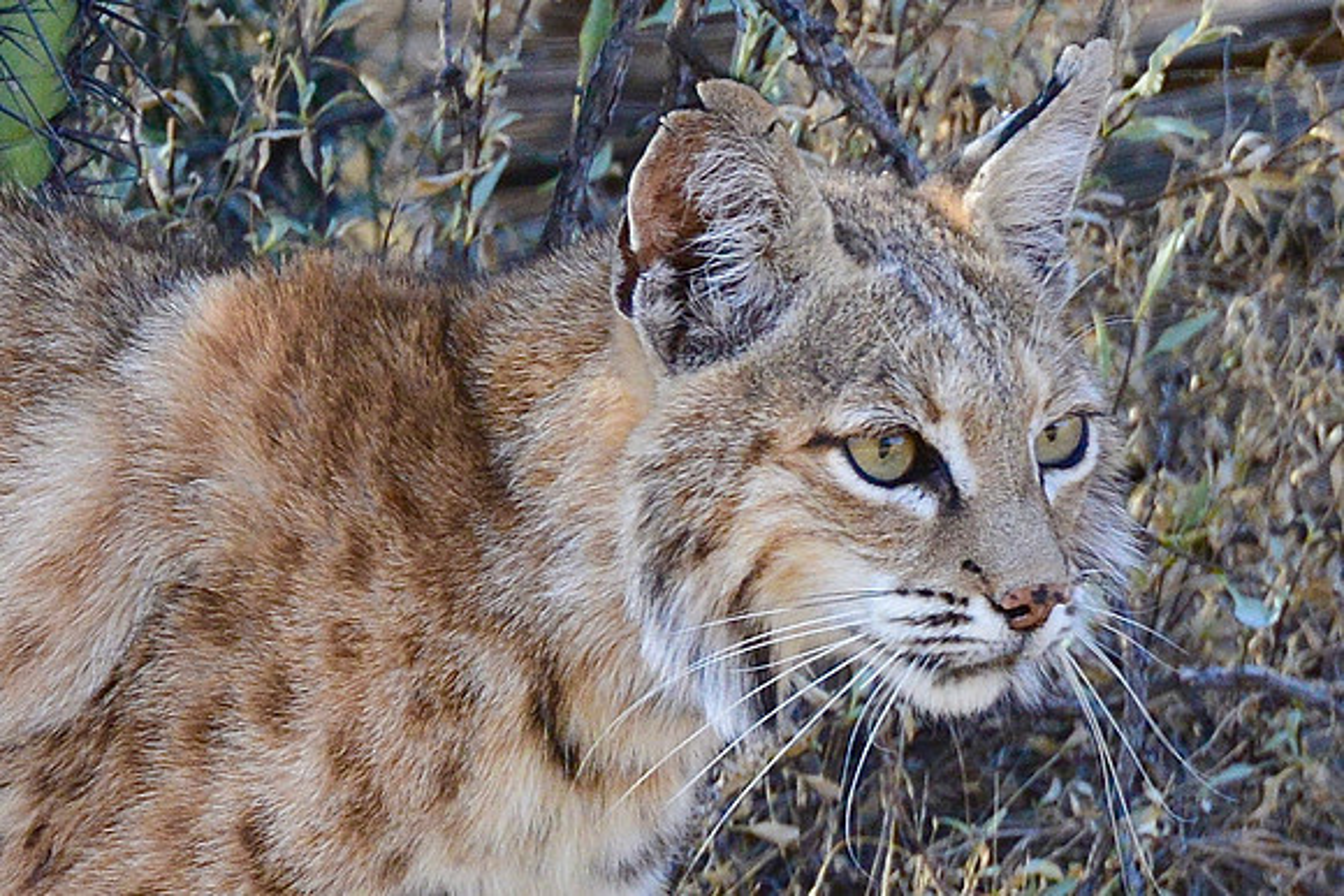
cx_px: 672
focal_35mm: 300
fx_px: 11202
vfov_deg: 4.6
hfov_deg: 6.9
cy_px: 448
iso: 1600
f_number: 10
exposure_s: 1/400
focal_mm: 300
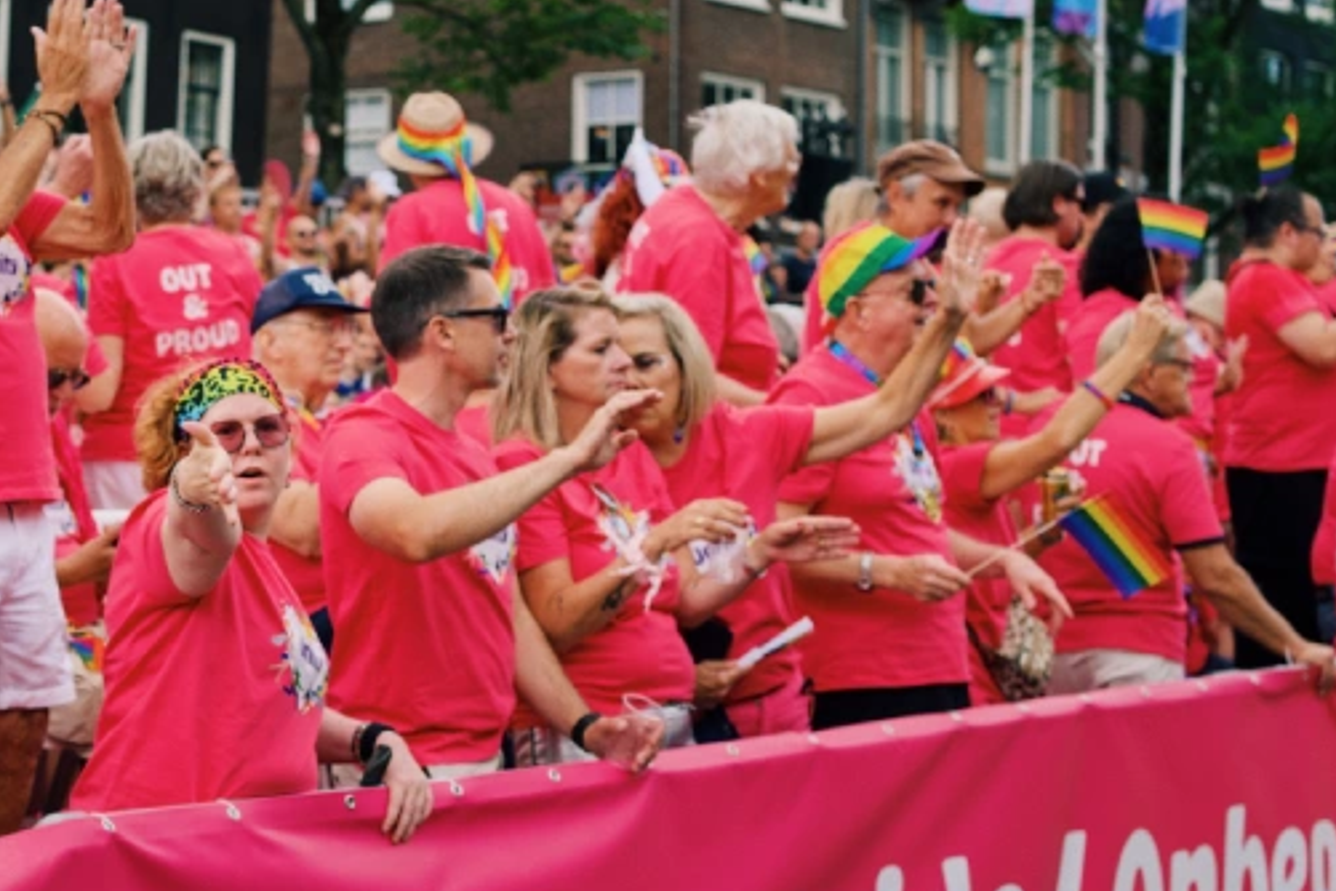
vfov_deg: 15.2
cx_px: 376
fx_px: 3340
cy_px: 500
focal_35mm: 90
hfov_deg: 22.5
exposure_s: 1/1400
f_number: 2.2
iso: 160
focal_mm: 27
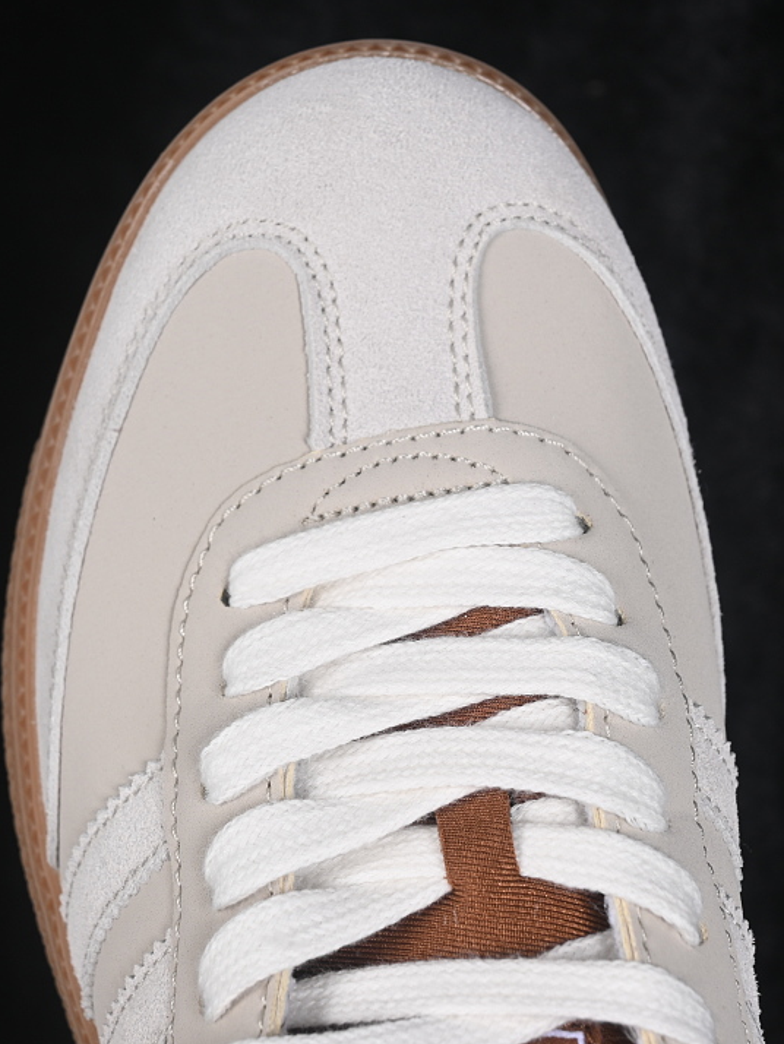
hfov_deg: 13.6
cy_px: 519
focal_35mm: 109
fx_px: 3290
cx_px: 364
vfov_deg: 18.0
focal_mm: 50
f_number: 7.1
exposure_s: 1/80
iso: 160
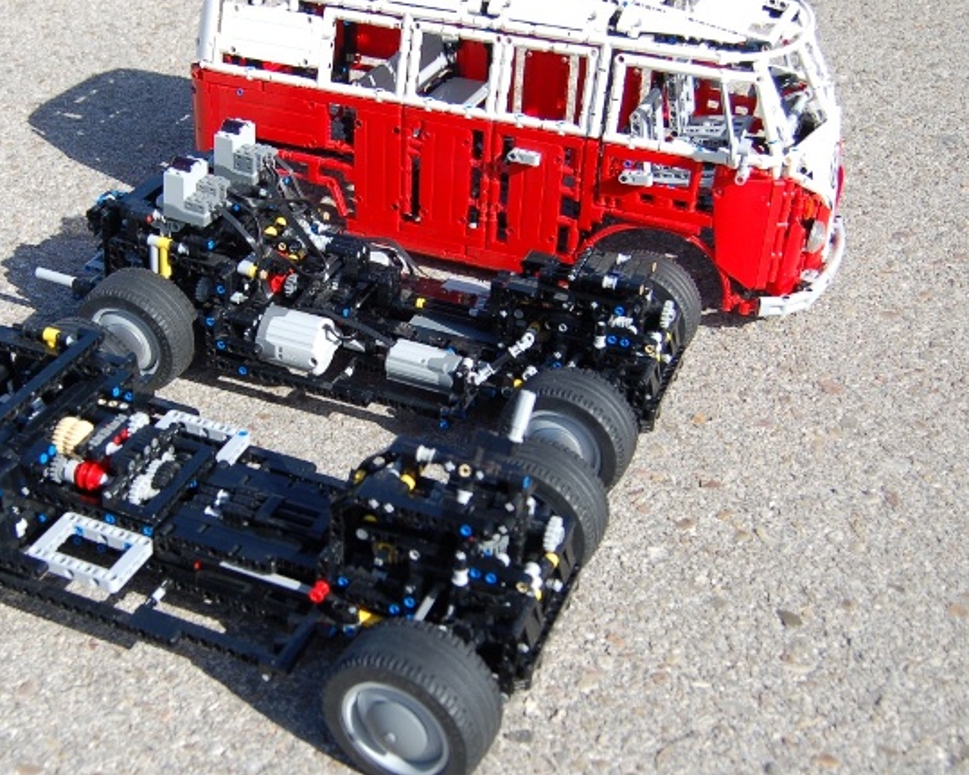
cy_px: 333
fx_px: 1348
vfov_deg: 32.0
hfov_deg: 39.3
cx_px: 369
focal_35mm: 47
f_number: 3.8
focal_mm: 20
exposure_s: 1/1000
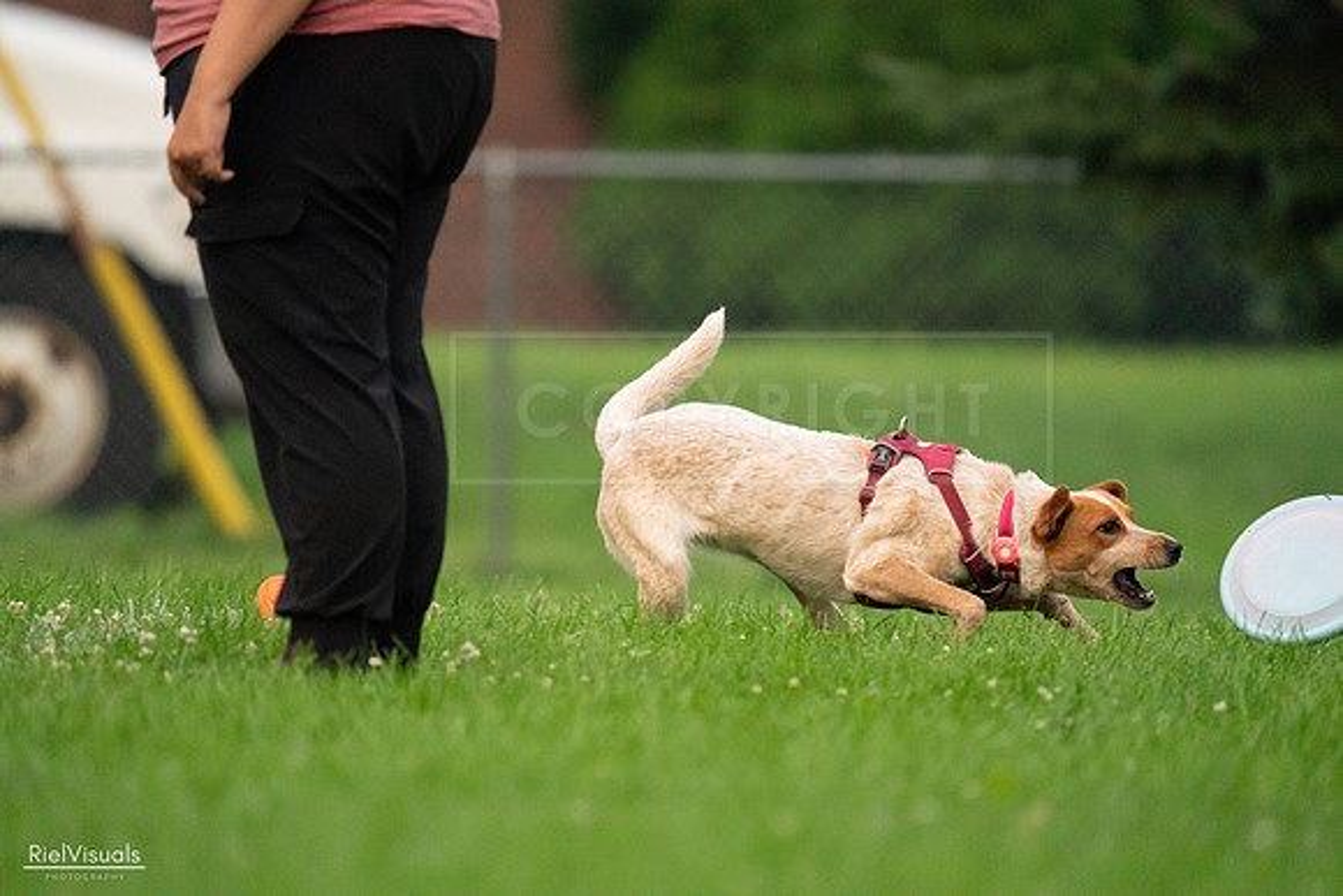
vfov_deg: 2.3
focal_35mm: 600
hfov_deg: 3.4
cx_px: 672
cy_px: 448
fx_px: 22388
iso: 6400
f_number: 6.3
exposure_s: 1/2000
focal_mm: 600
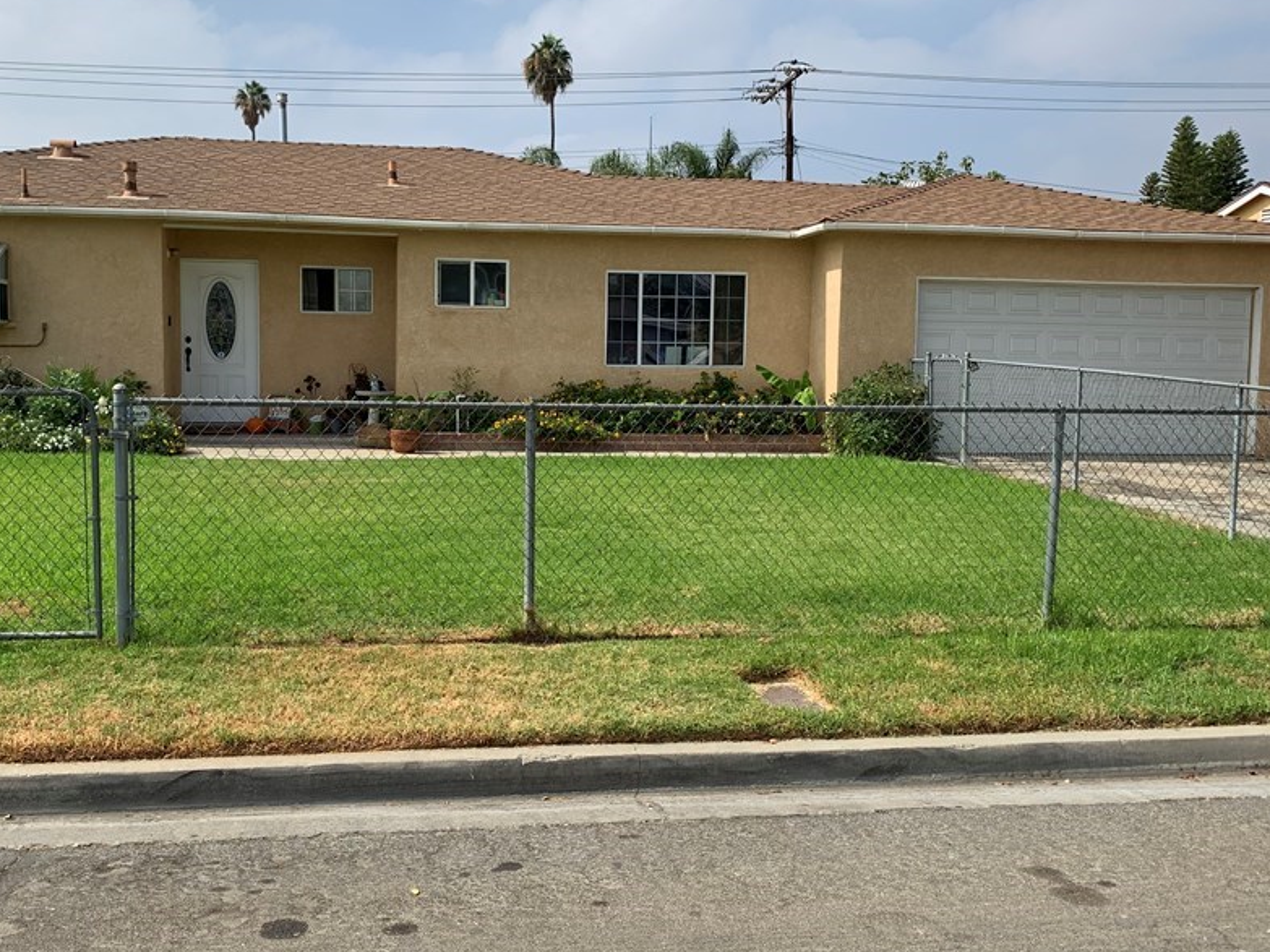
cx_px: 543
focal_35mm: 34
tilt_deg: -5.8
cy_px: 469
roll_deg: -1.1
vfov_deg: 41.8
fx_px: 1247
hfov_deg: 53.8
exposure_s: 1/2611
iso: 25
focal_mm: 4.25
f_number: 1.8
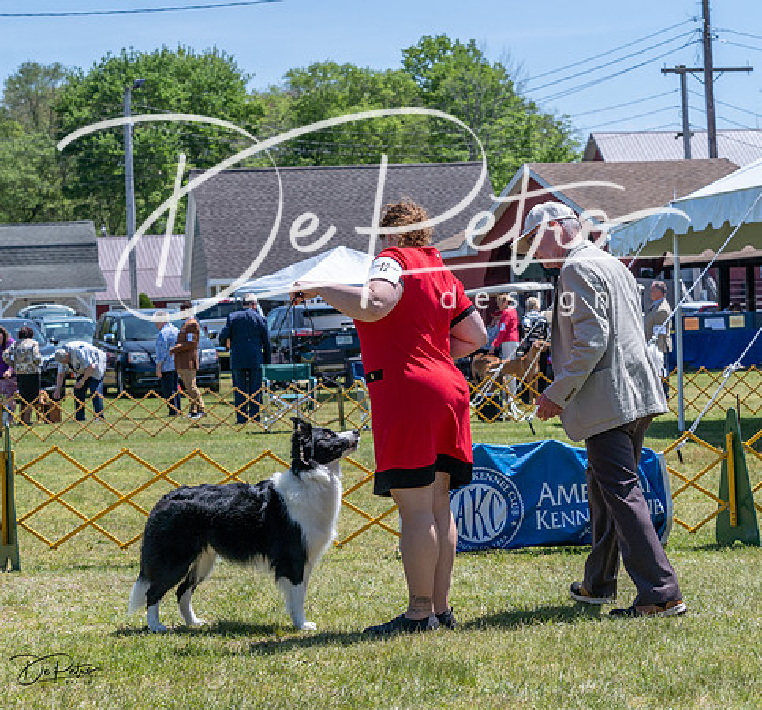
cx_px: 286
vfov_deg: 17.3
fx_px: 2336
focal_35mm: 97
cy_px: 346
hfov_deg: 18.5
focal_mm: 77
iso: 500
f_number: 7.1
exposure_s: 1/1600
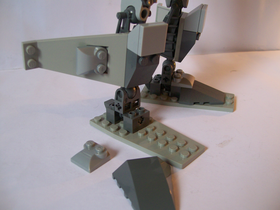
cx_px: 140
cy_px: 105
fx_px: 291
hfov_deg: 51.4
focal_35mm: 36
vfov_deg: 39.7
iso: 105
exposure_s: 1/32
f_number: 2.7
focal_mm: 6
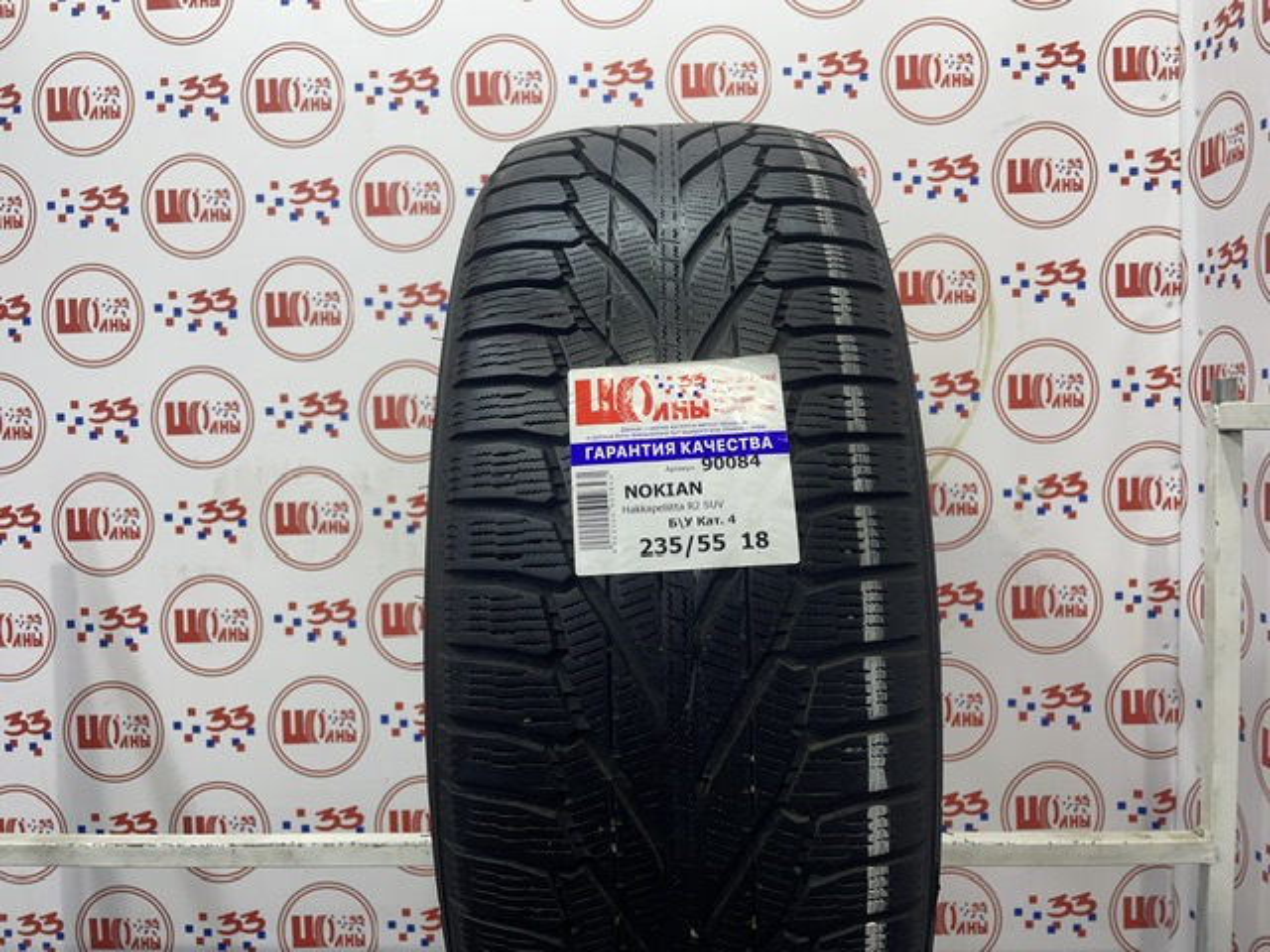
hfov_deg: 67.3
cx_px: 635
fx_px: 954
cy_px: 476
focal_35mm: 26
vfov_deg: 53.1
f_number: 1.6
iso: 64
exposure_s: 1/100
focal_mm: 4.2
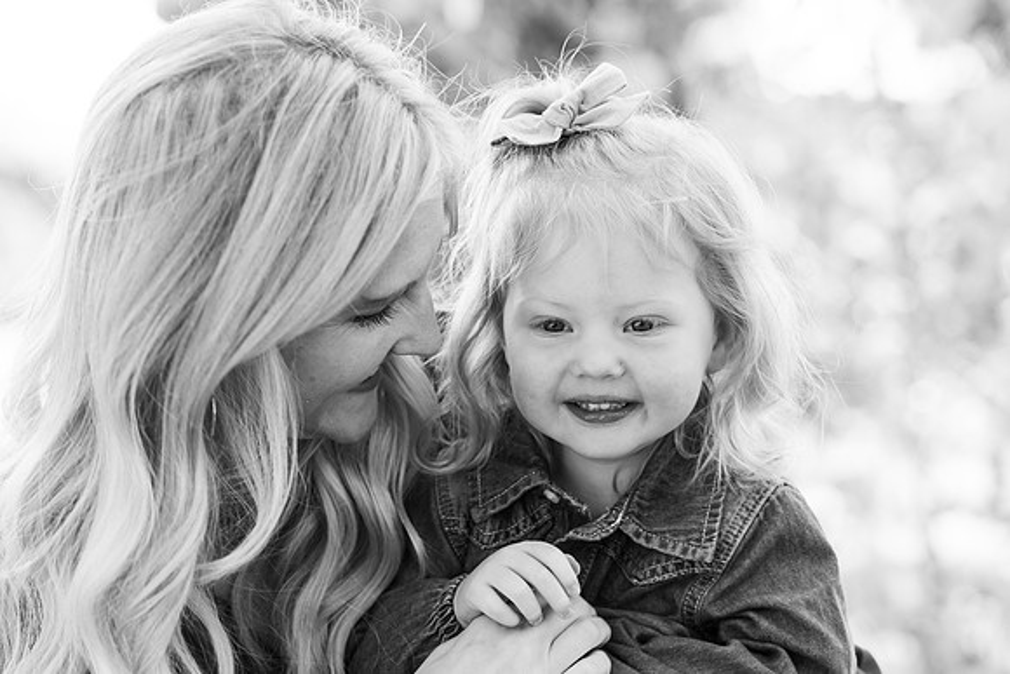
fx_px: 3423
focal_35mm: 122
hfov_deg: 16.8
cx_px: 505
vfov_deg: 11.2
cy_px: 337
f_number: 4.5
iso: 500
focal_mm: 122
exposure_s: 1/250
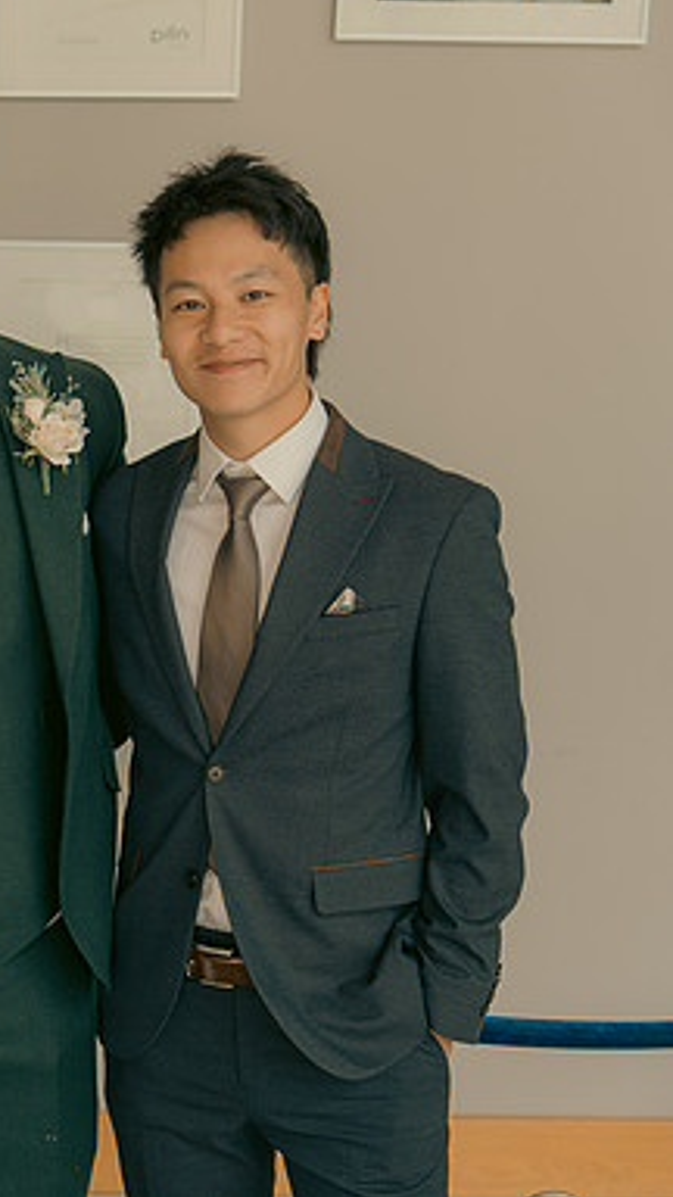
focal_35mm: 76
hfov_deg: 15.1
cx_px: -224
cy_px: 597
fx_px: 2411
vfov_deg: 27.9
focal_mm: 48
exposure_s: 1/160
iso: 125
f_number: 3.5
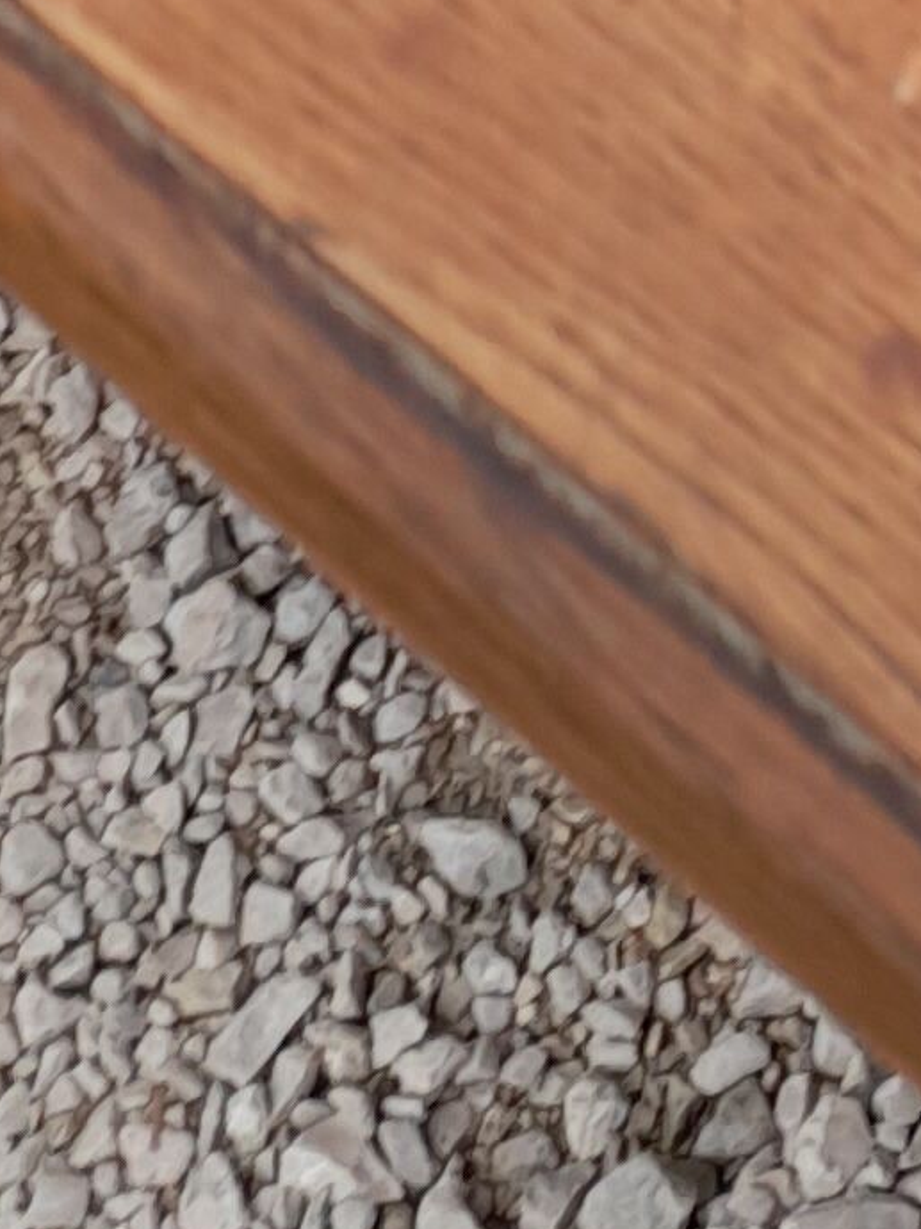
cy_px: -1995
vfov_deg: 10.9
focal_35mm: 145
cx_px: 1833
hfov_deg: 9.6
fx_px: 5147
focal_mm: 4.6
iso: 32
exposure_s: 1/100
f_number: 2
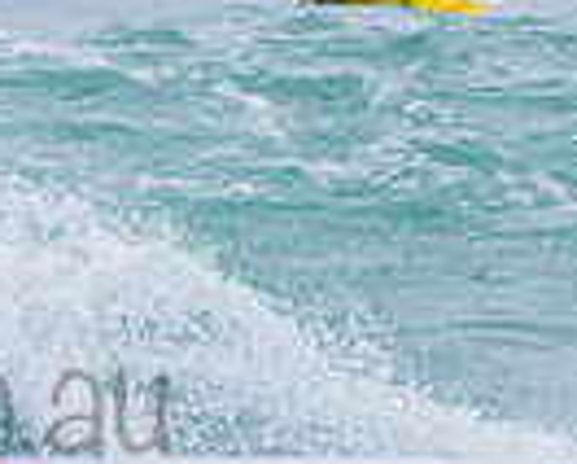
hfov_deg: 0.8
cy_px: 292
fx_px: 43115
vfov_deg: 0.6
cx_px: -182
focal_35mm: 2521
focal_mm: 500
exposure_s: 1/2000
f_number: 5.6
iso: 800
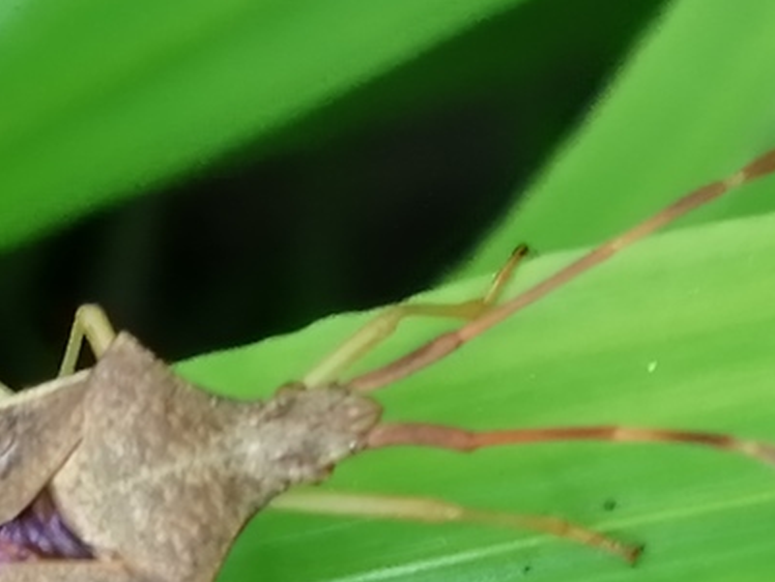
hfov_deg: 8.9
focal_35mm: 221
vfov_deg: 6.7
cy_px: 507
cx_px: 187
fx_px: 4949
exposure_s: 1/60
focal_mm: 3.46
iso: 80
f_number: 1.8
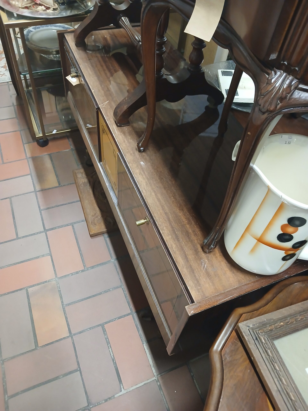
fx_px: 320
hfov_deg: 51.4
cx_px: 154
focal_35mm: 27
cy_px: 206
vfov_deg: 65.3
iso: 400
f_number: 1.8
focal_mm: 3.98
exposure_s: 1/25
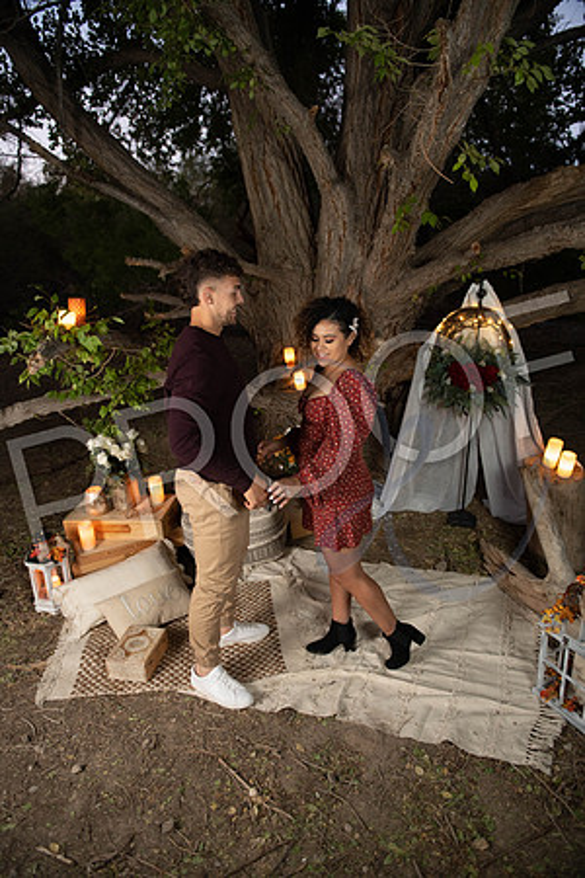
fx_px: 585
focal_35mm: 24
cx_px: 292
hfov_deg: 53.1
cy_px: 439
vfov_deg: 73.7
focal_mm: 24
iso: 640
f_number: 2.8
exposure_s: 1/60
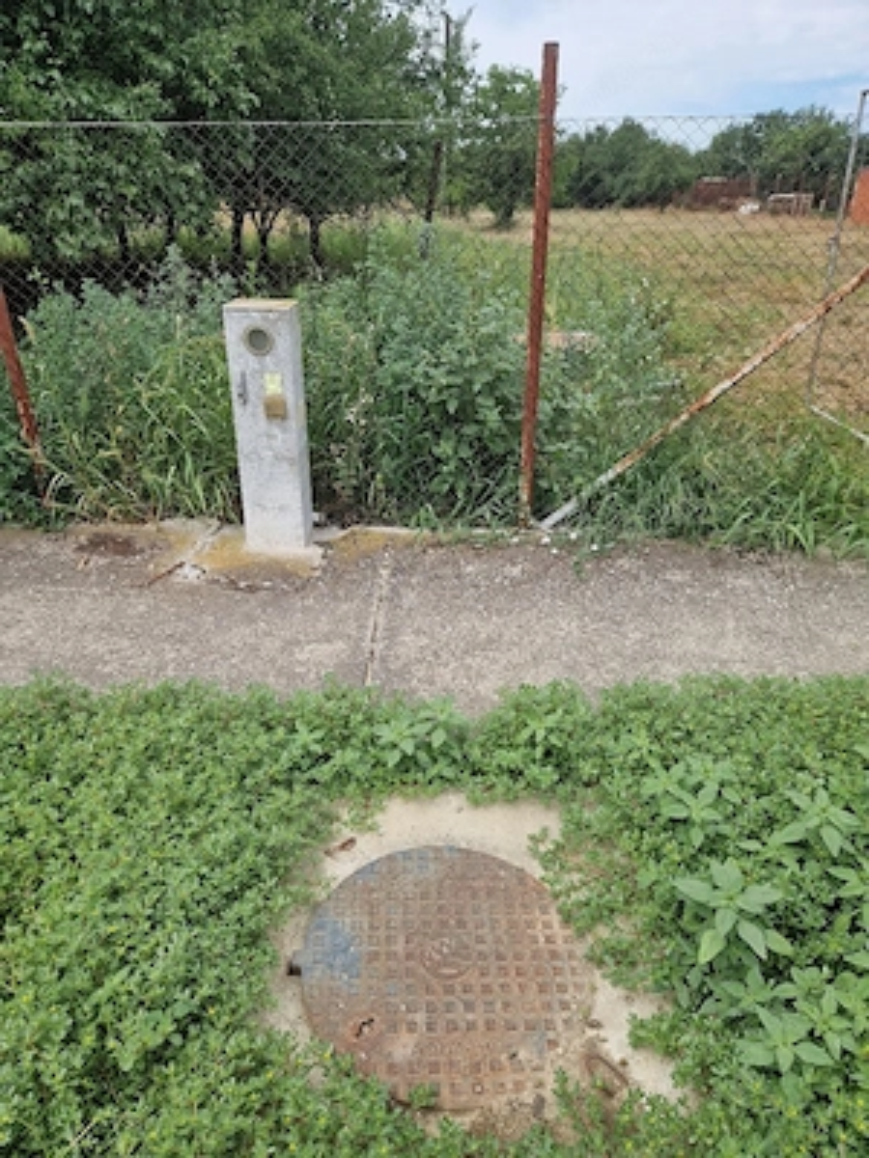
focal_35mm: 23
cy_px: 579
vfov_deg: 73.9
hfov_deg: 58.9
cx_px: 434
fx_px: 770
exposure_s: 1/1250
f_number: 1.8
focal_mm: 5.4
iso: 50
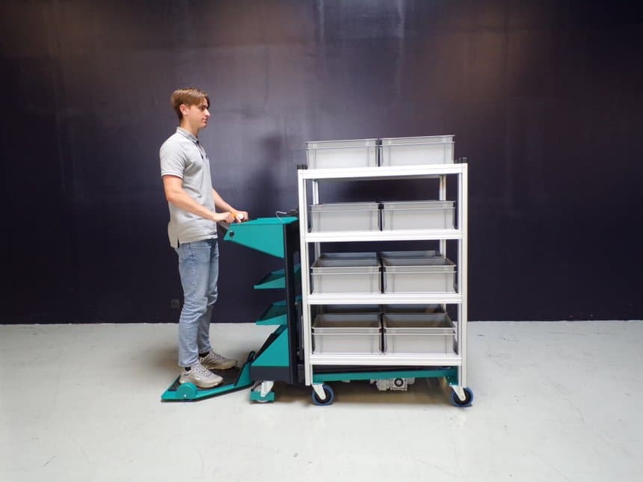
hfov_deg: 71.6
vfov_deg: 56.8
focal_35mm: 24
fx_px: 446
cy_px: 241
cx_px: 322
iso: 200
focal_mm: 4.3
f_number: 3
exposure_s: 1/25
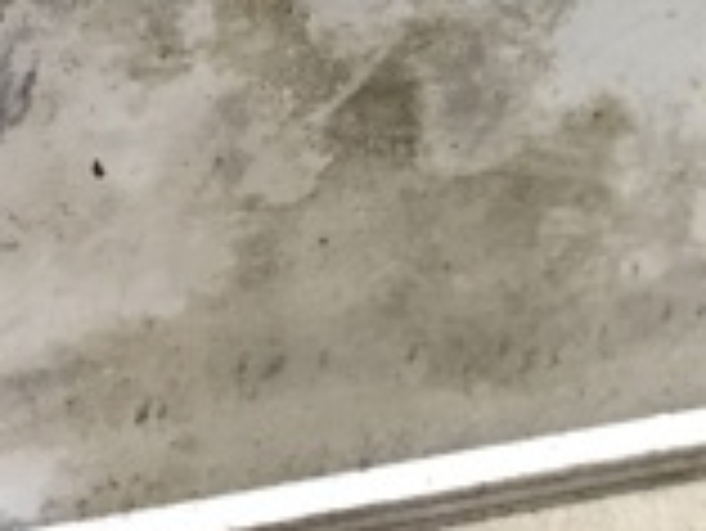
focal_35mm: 118
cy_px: -374
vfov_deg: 11.8
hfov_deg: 16.4
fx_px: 2408
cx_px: 679
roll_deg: +1.0
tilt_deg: -11.2
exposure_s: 1/33
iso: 125
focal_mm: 4.15
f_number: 2.2
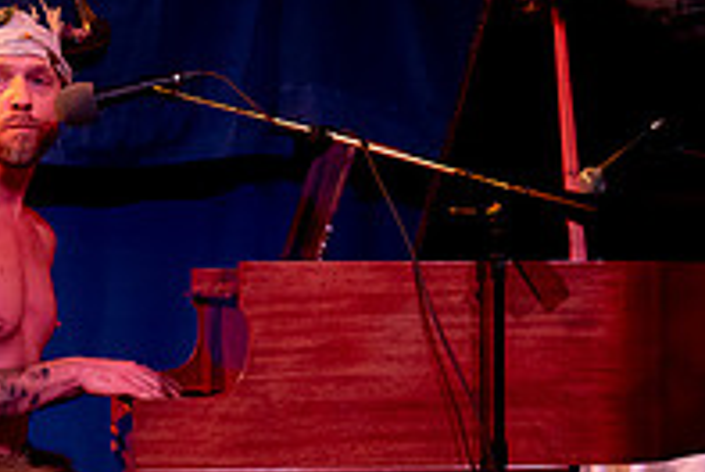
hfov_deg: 13.9
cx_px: 462
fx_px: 2883
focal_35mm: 147
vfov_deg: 9.4
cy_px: 288
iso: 2500
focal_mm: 50
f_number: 2.8
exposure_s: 1/125
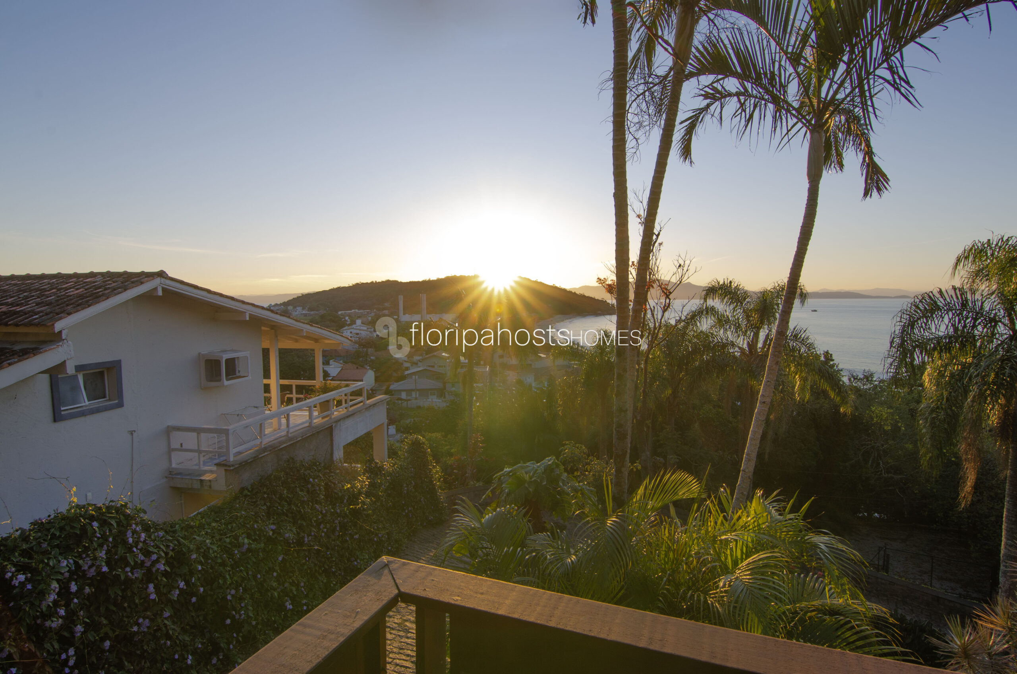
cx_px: 508
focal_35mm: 20
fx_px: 550
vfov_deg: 63.0
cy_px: 337
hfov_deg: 85.5
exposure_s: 1/25
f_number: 10
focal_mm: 13
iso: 100
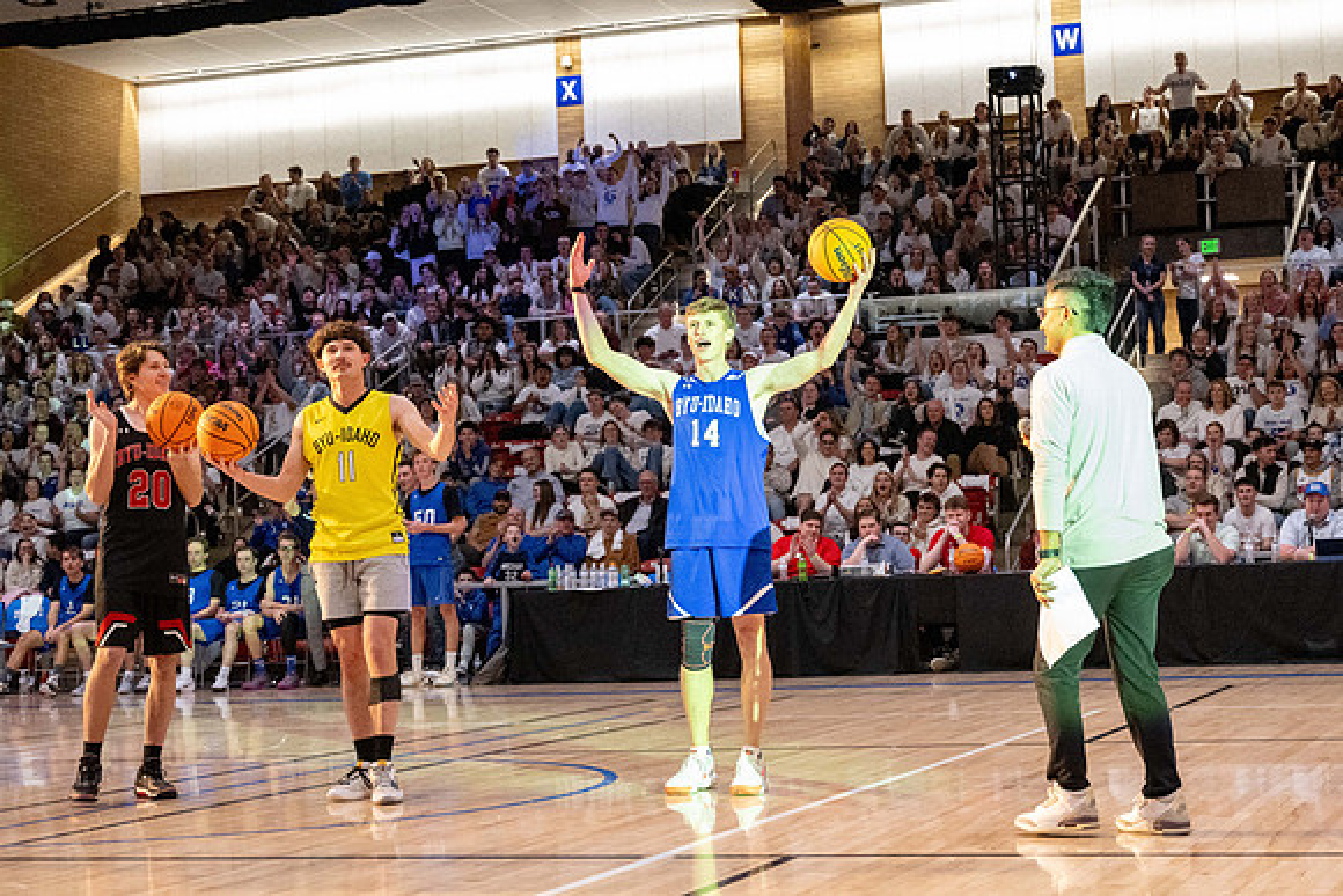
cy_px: 405
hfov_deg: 30.6
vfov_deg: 20.8
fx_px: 2444
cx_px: 814
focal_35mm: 65
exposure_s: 1/500
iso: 10000
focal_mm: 54
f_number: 4
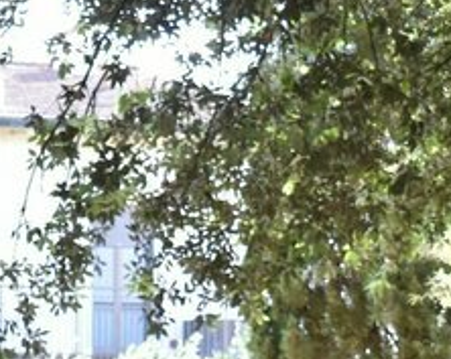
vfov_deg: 5.8
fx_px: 3453
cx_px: -362
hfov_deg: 7.3
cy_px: 795
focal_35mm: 259
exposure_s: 1/200
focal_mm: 34
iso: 800
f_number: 4.5
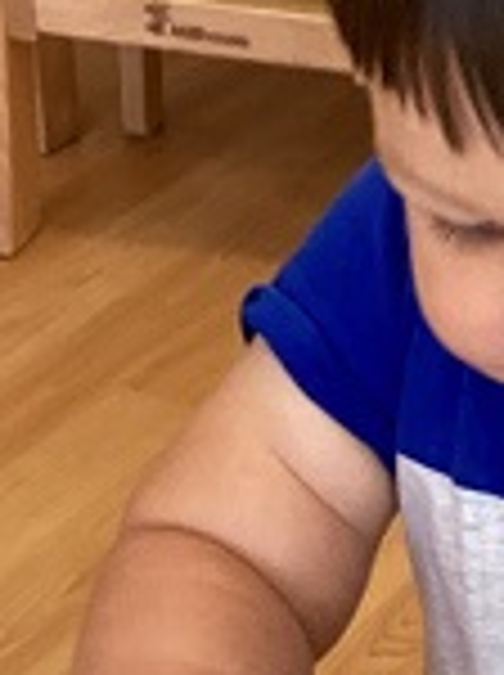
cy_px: 612
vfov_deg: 14.2
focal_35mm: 138
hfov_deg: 10.6
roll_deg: -1.7
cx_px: 585
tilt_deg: -34.8
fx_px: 2687
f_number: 2.4
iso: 80
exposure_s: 1/60
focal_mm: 3.3
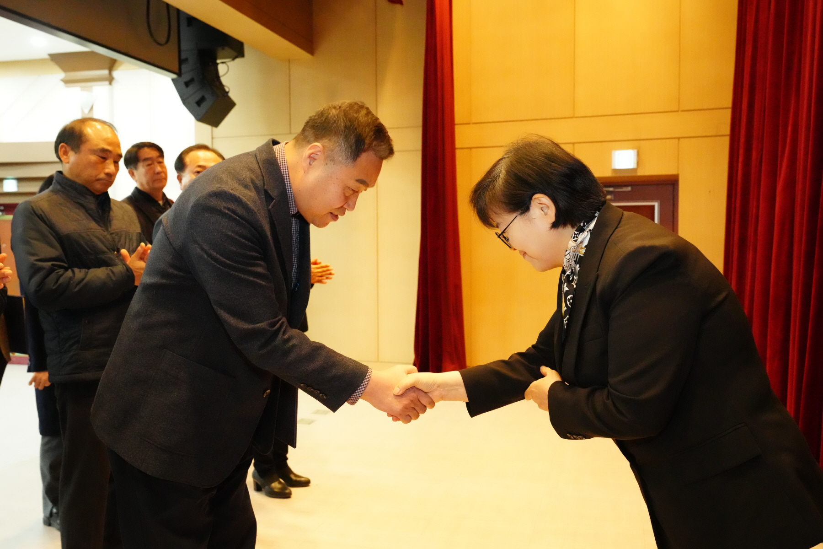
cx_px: 412
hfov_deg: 57.2
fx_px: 754
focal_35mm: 33
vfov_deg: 40.0
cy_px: 274
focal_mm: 33
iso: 16000
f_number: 5.6
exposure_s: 1/160
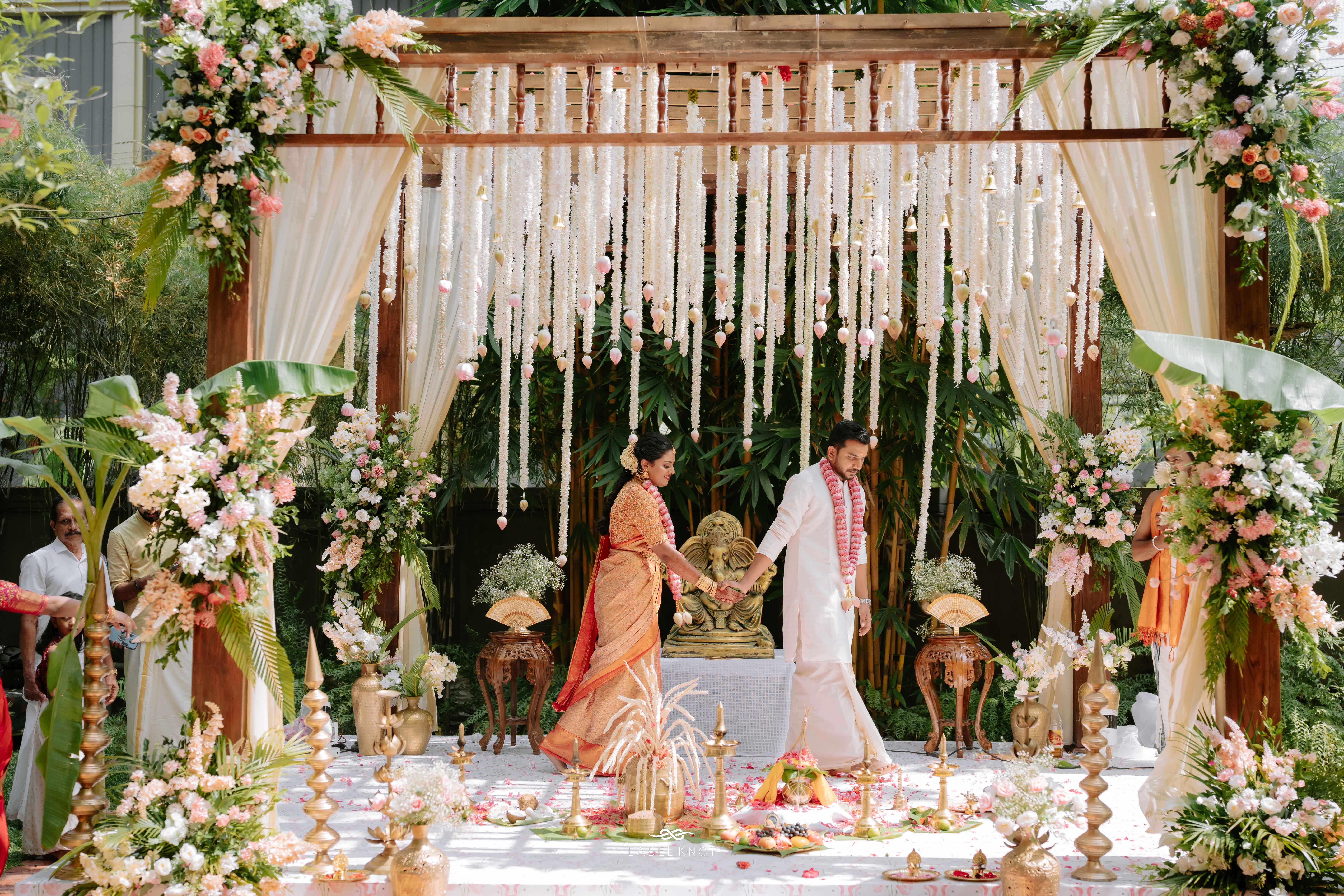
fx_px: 1867
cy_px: 448
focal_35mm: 50
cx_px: 672
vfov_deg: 27.0
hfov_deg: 39.6
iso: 800
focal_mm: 50
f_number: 2.5
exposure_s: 1/4000
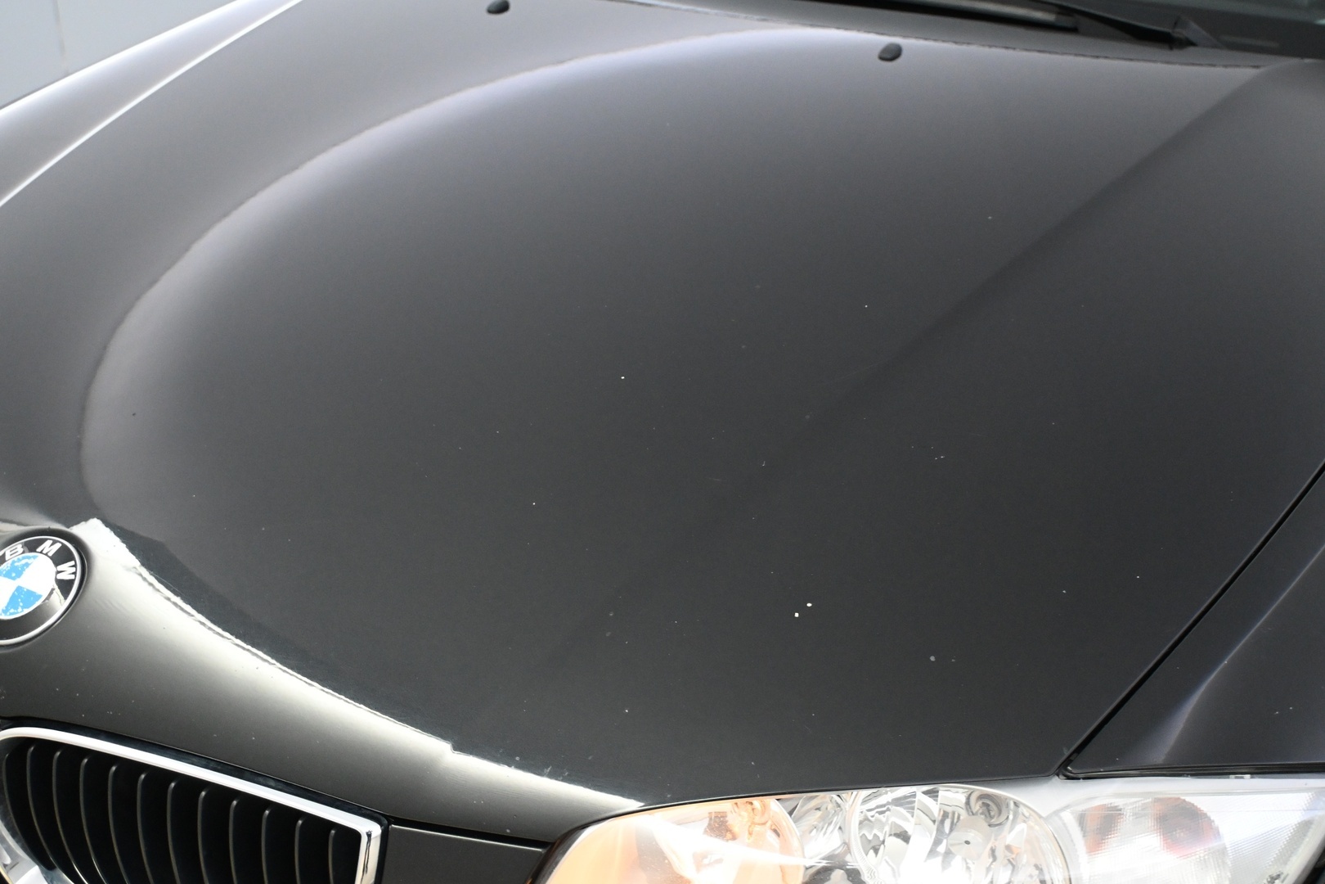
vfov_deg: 29.9
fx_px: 1656
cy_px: 442
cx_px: 662
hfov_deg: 43.6
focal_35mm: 45
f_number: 4.8
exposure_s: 1/100
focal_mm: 30
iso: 3200
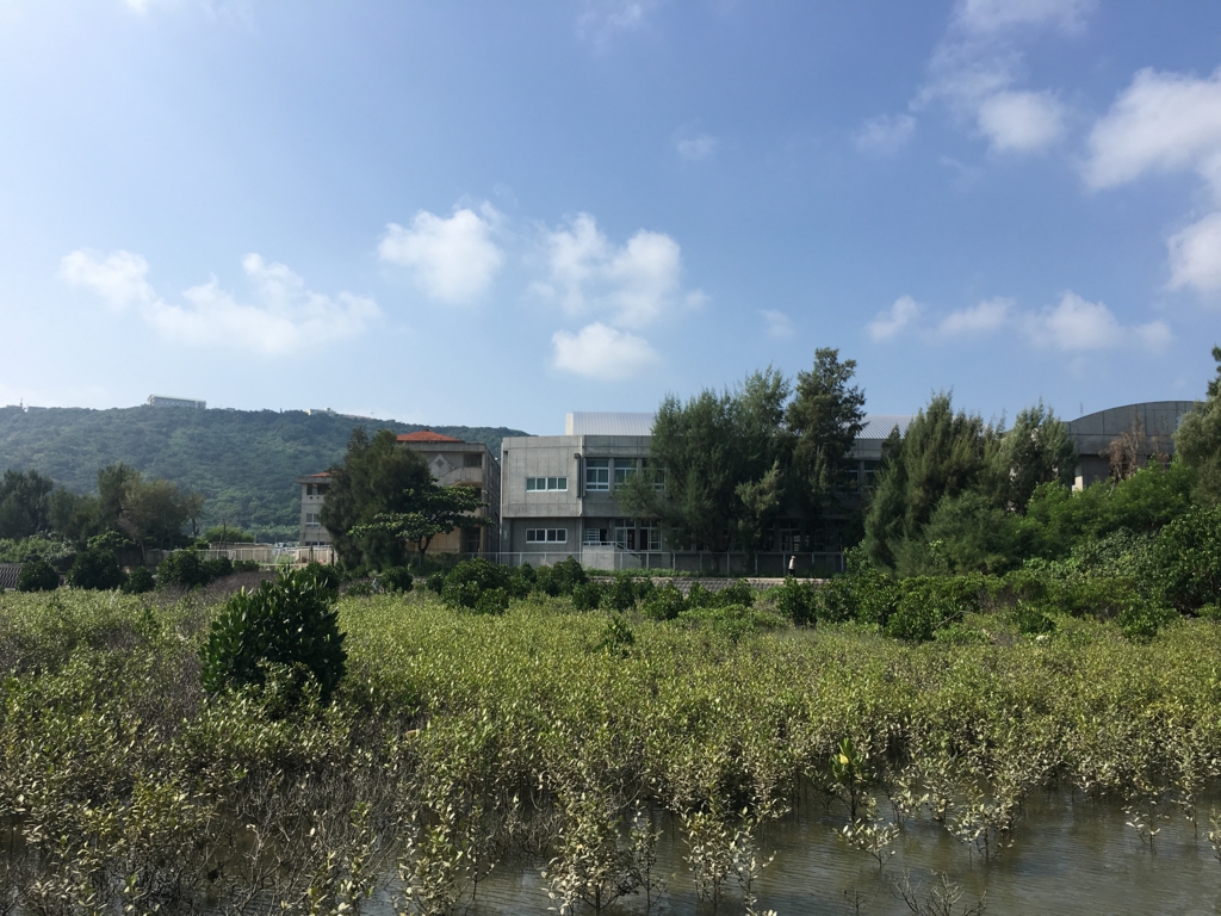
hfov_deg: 61.7
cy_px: 458
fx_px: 1023
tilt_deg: +6.8
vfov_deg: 48.2
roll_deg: -1.9
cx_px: 610
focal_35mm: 29
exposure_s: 1/1709
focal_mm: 4.15
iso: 25
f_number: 2.2
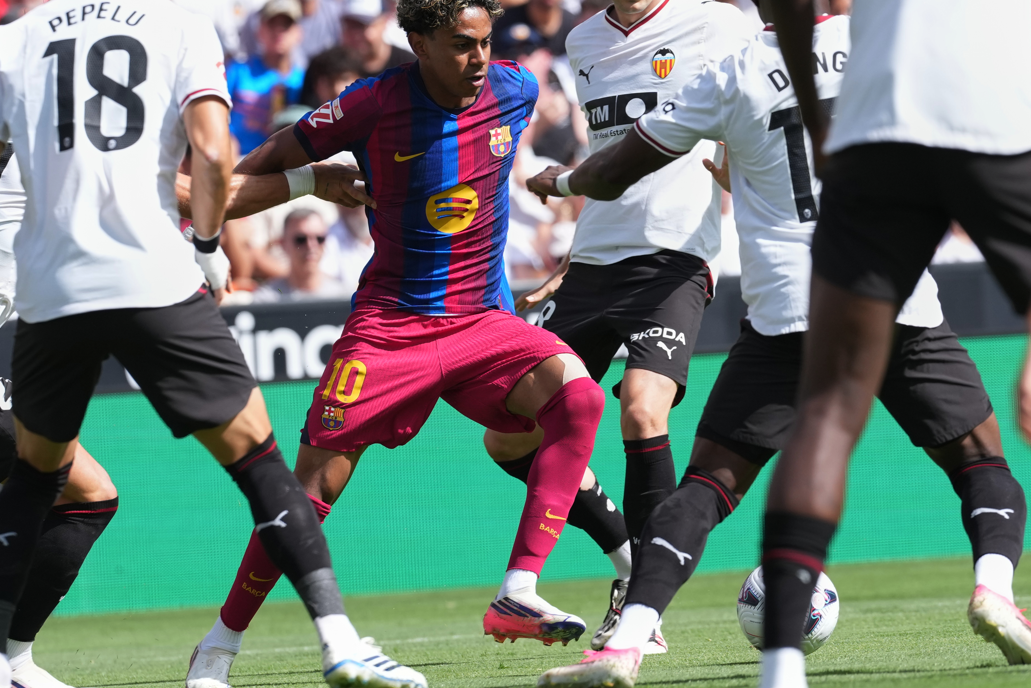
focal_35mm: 685
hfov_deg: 3.0
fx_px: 19618
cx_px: 516
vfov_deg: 2.0
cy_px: 241
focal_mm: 300
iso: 500
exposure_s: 1/2000
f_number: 4.5
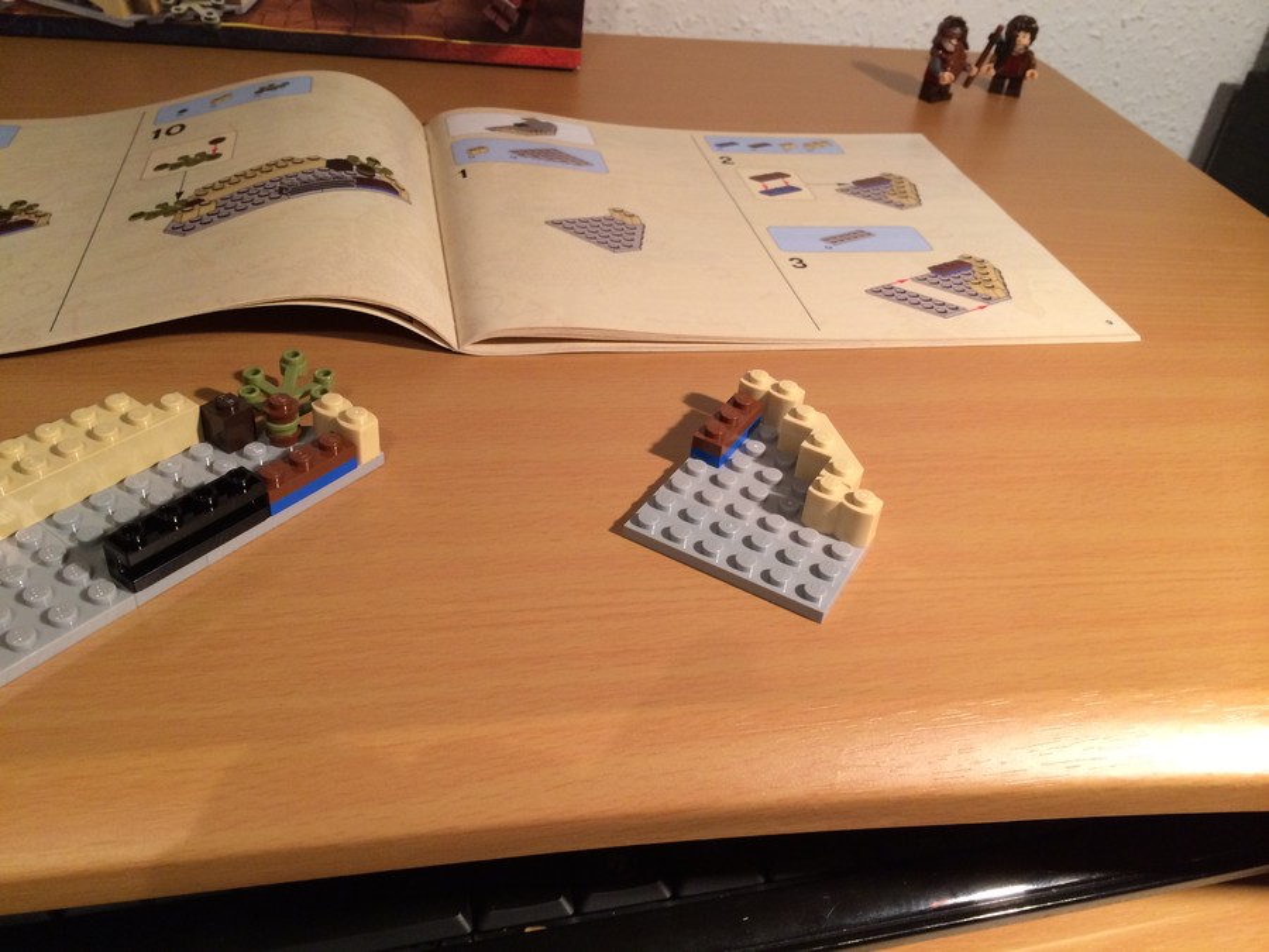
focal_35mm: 30
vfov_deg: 46.8
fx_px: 1100
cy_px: 476
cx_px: 634
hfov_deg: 60.0
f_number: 2.2
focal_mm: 4.12
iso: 200
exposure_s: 1/33
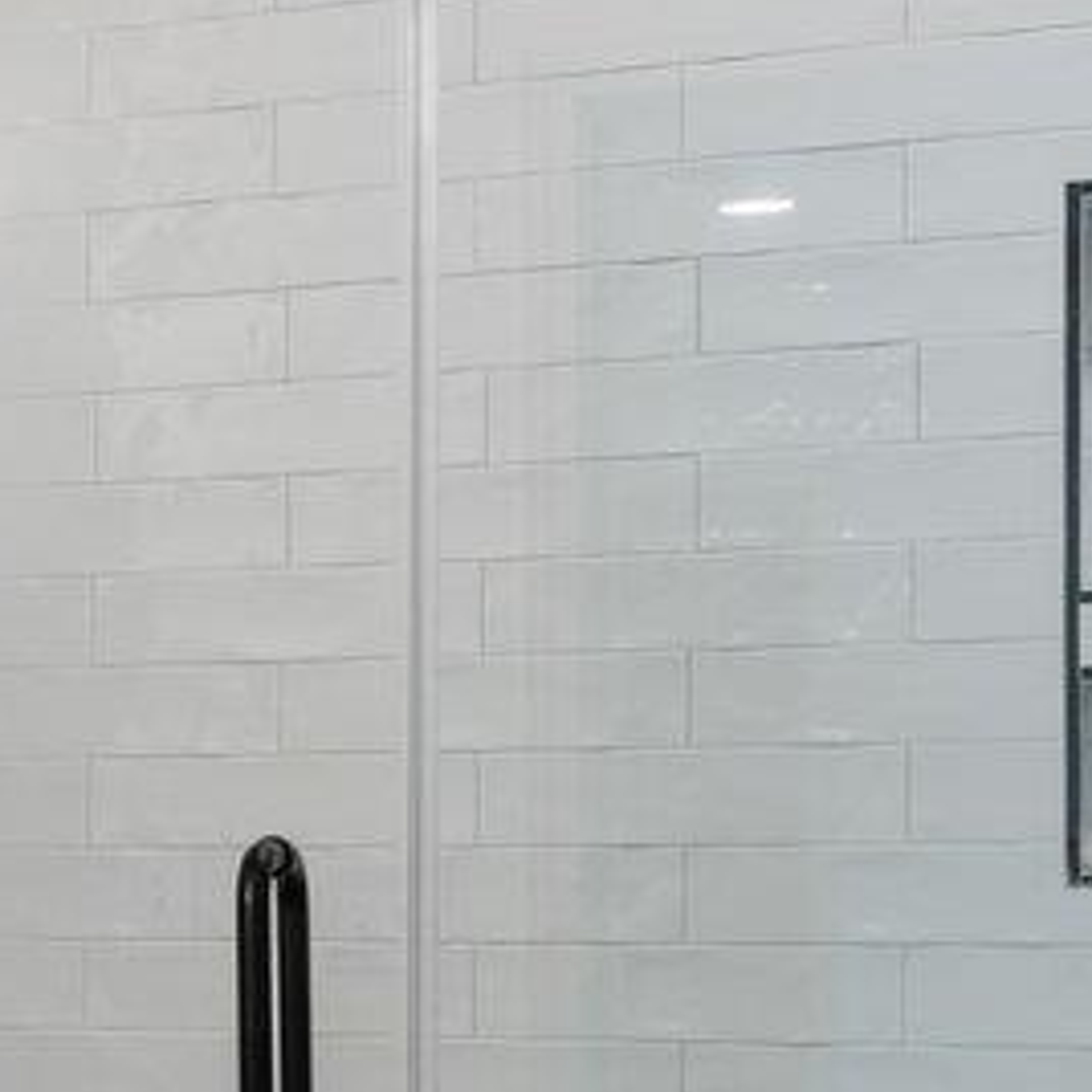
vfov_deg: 16.1
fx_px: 3828
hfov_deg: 13.9
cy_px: 907
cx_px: -1027
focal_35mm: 107
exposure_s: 1/4
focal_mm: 16.5
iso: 200
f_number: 8
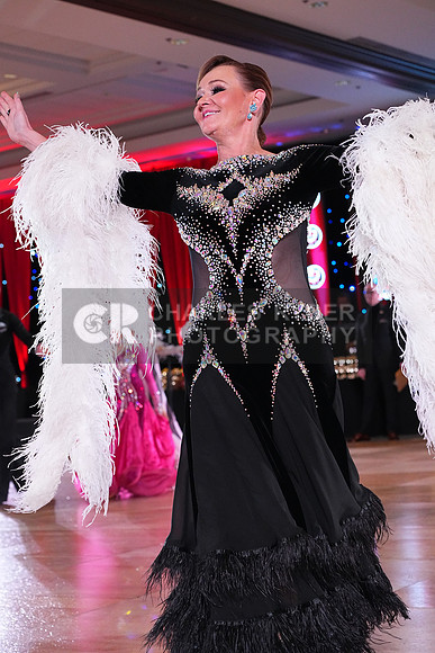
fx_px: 1268
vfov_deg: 28.8
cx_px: 218
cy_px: 326
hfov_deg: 19.5
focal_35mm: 70
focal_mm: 70
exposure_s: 1/400
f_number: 5.6
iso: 8000
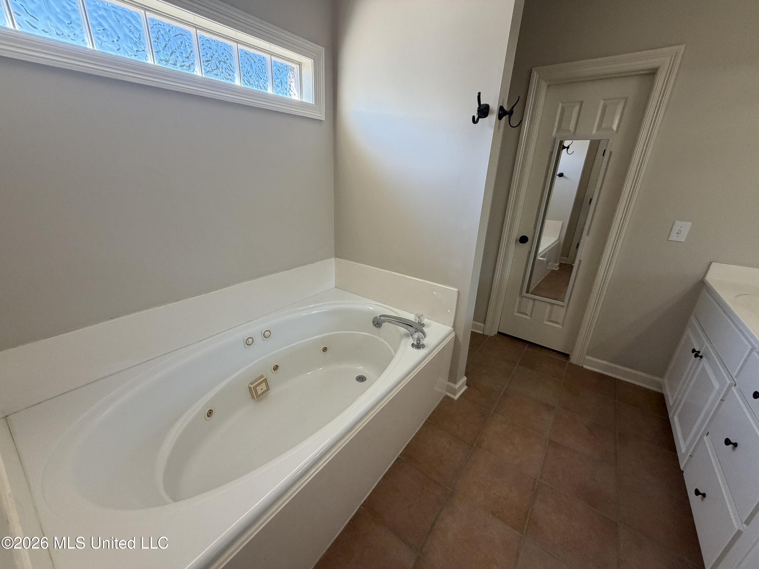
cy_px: 284
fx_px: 307
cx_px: 380
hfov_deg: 102.1
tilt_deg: -21.0
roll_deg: -1.7
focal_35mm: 14
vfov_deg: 85.7
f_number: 2.2
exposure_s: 1/120
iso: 250
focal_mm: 2.22
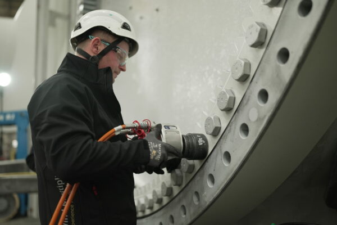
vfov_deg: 37.9
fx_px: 328
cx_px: 168
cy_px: 112
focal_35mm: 35
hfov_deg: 54.4
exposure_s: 1/80
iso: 640
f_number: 1.4
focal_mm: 35
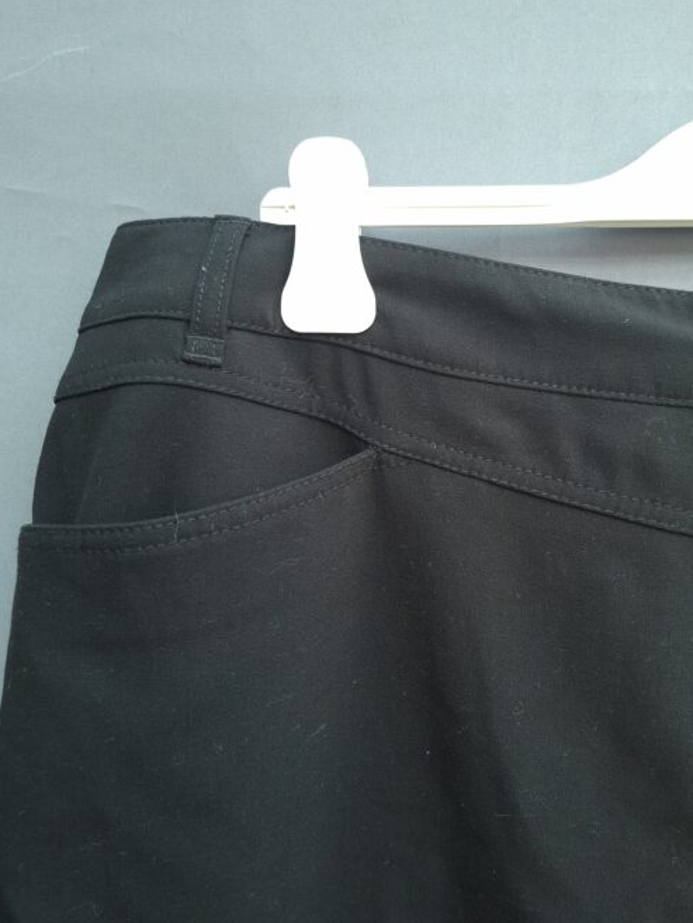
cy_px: 430
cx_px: 402
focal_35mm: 28
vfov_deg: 63.4
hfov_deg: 49.6
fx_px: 747
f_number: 1.8
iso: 200
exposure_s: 1/100
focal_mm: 5.54
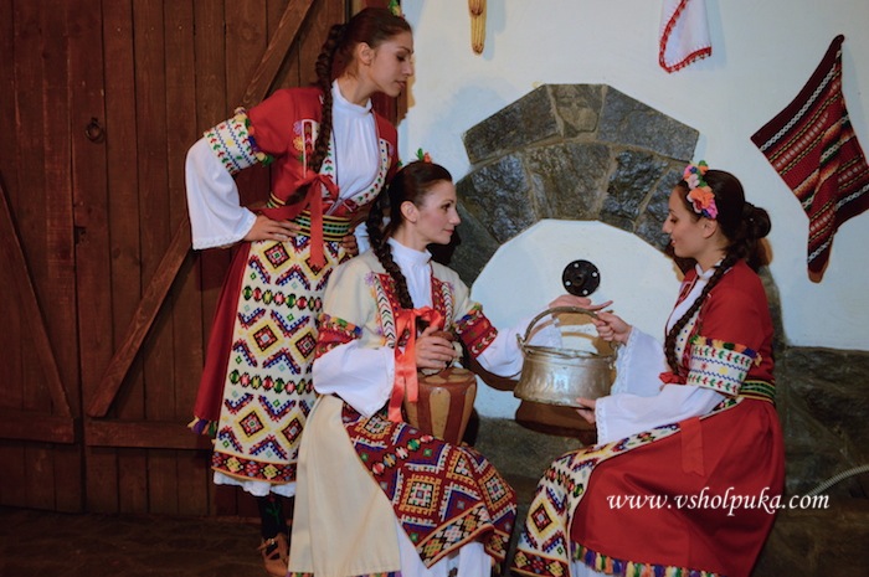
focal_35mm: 48
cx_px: 434
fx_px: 1157
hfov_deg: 41.2
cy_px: 288
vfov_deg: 28.0
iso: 800
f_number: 4.8
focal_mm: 32
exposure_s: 1/6
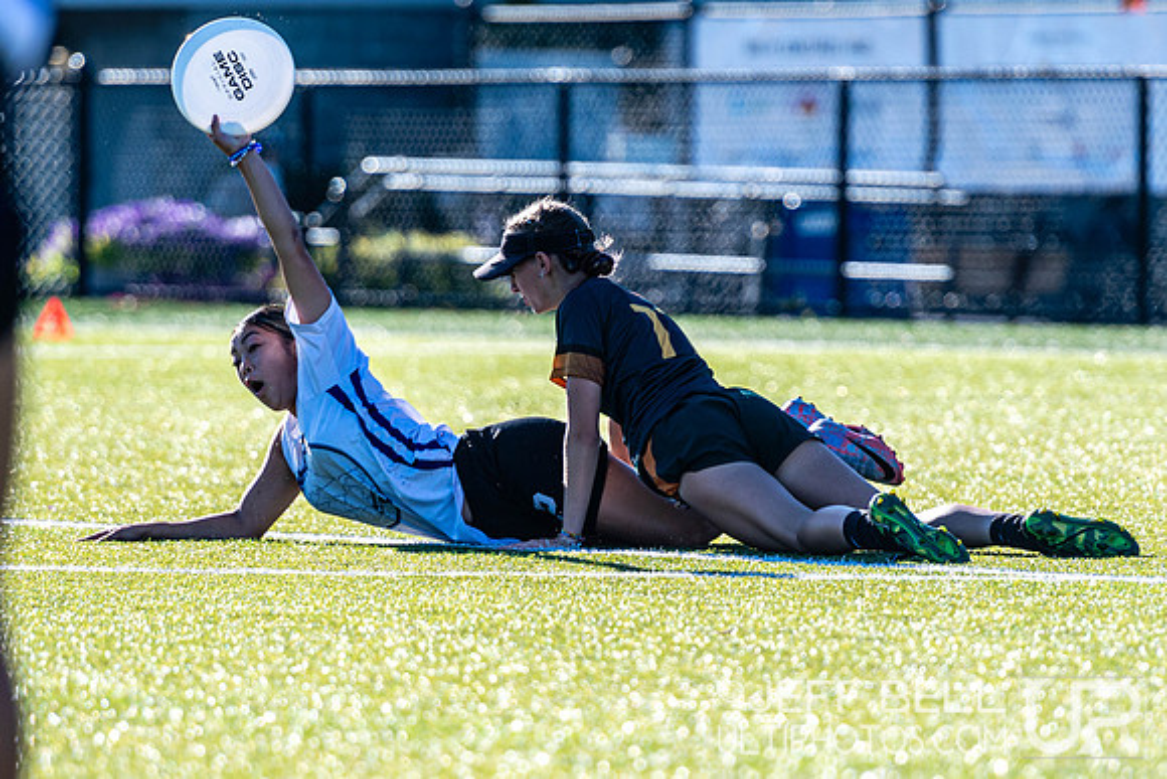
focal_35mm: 429
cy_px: 514
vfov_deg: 3.2
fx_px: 13900
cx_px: 619
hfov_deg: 4.8
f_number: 3.2
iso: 100
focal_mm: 200
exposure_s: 1/1000
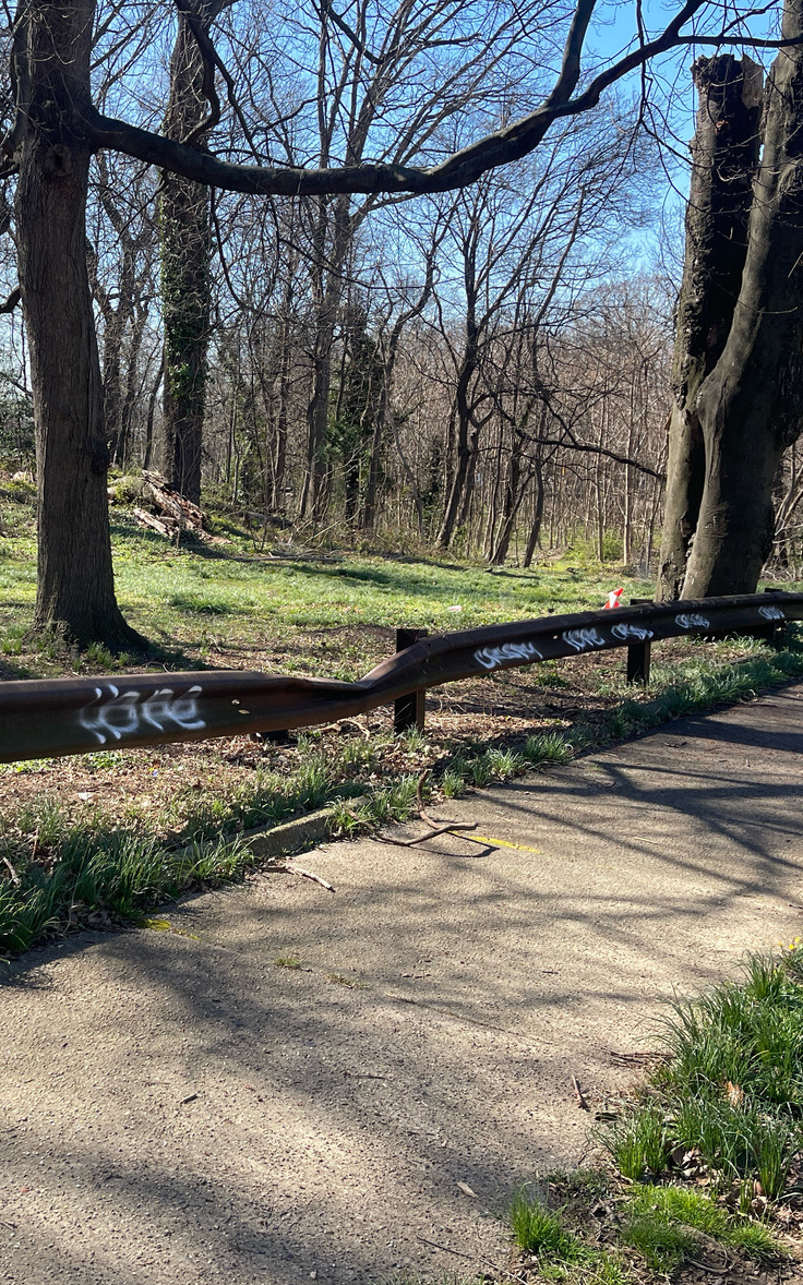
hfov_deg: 34.4
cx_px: 182
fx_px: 1261
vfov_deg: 54.0
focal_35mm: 36
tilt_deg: -11.0
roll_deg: +0.5
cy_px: 650
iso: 32
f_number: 1.6
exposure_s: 1/1011
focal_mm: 5.1
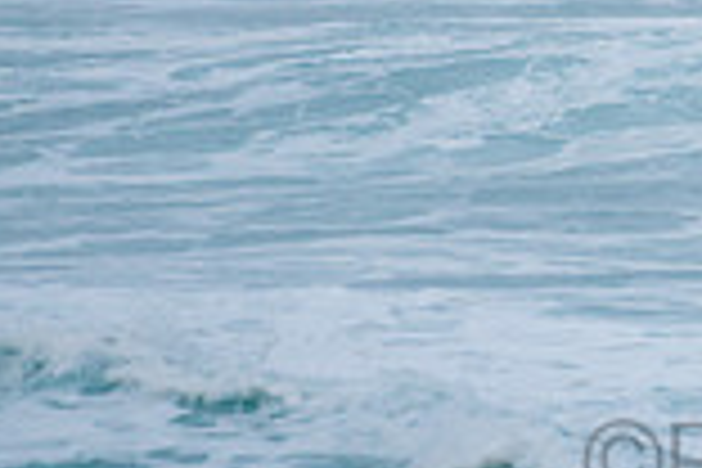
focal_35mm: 2283
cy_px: -352
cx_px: 880
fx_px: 44515
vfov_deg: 0.6
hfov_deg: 0.9
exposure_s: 1/1250
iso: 250
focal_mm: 500
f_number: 5.6
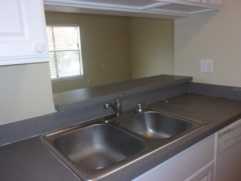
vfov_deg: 48.2
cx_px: 123
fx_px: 202
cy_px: 89
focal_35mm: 29
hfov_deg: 61.7
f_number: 3.9
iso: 200
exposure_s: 1/34
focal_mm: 5.1
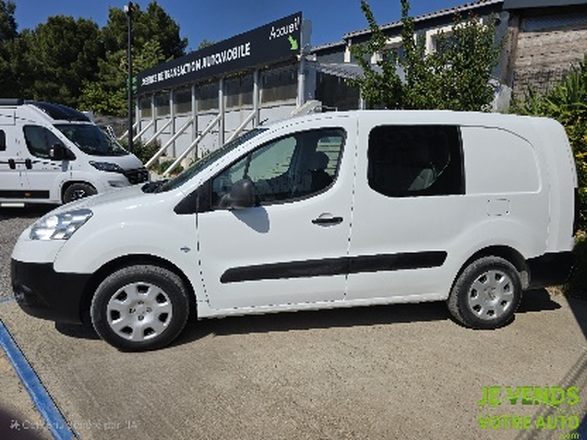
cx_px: 294
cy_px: 220
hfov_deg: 73.9
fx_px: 390
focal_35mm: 23
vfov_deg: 58.9
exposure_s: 1/2000
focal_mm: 6.3
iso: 12
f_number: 1.7
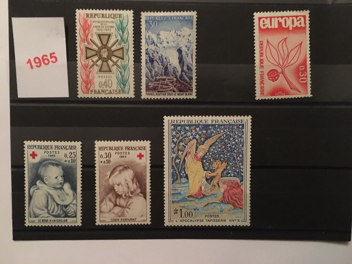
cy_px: 132
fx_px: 295
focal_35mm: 29
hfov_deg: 61.7
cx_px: 176
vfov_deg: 48.2
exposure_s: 1/17
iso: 640
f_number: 2.2
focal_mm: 4.15
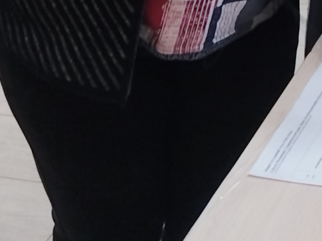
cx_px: 455
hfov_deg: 14.2
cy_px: -352
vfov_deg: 9.8
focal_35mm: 132
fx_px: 1228
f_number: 1.9
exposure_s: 1/100
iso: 1140
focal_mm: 4.95
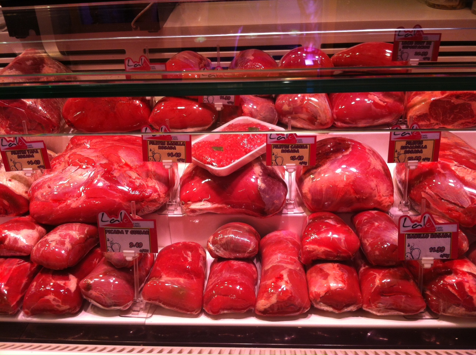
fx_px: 481
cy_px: 178
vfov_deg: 40.6
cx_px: 238
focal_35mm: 35
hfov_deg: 52.7
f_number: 2.8
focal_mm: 3.85
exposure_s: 1/60
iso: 80
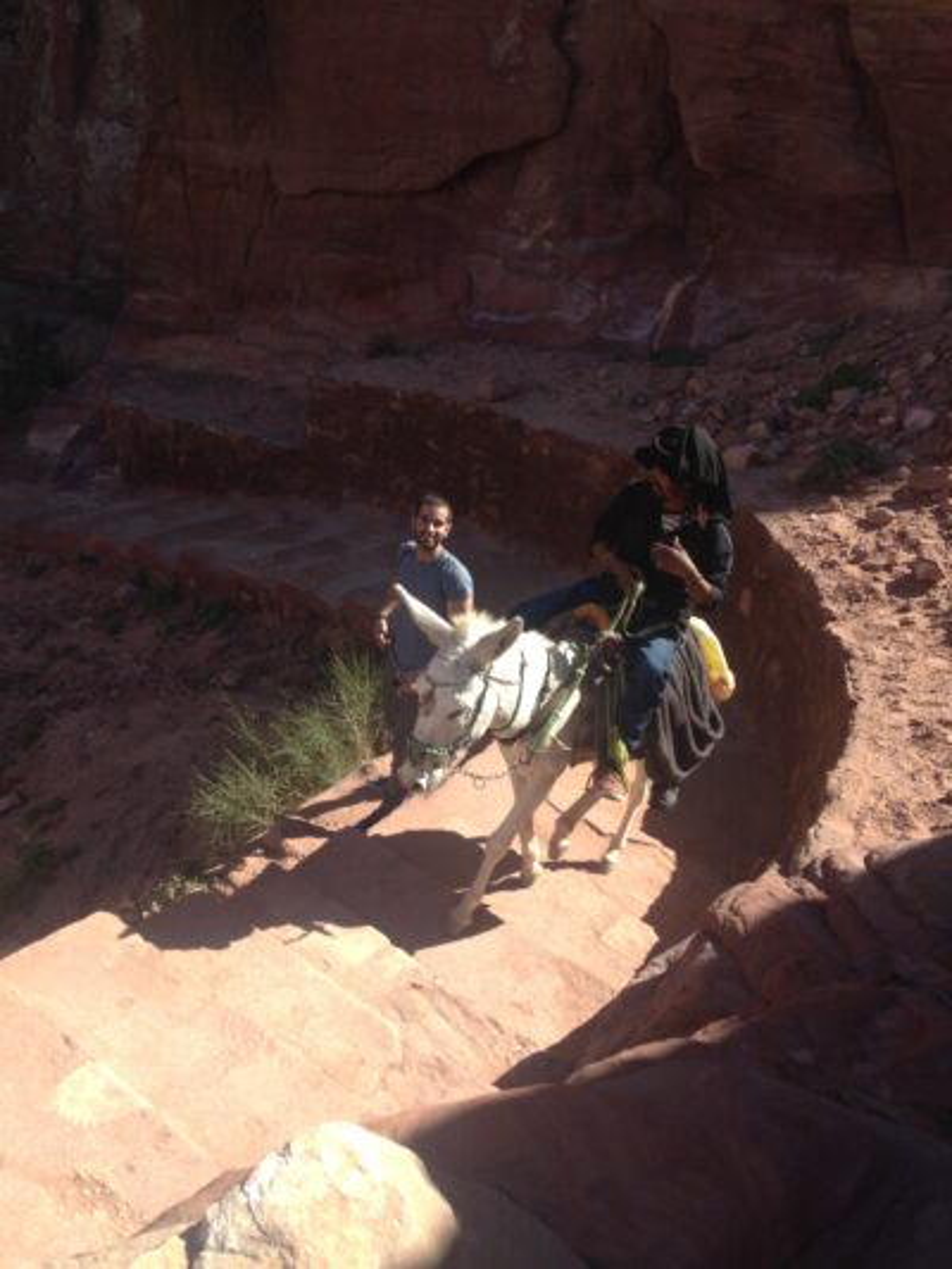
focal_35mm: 33
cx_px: 476
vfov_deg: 55.3
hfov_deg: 43.0
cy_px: 634
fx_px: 1210
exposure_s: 1/889
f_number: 2.4
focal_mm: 4.12
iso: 50
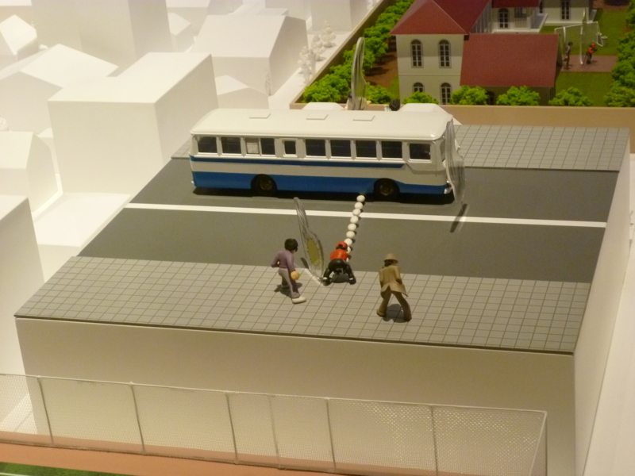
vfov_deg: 18.4
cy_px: 238
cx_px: 318
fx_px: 1468
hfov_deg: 24.4
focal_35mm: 80
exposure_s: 1/40
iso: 400
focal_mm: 14.2
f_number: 5.5
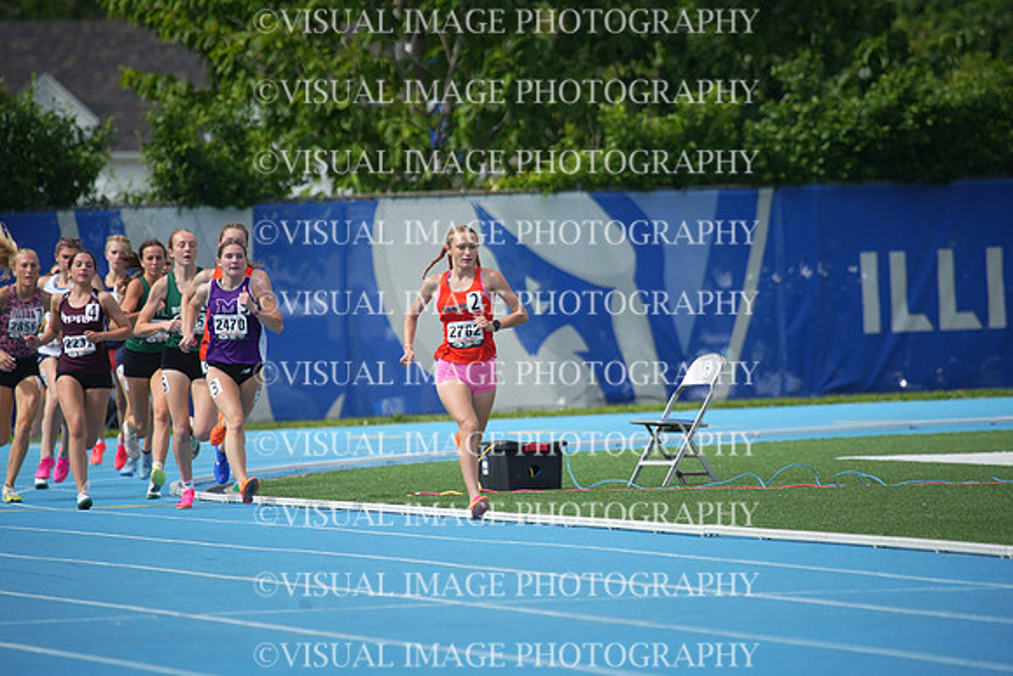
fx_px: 11258
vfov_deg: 3.4
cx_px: 506
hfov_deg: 5.2
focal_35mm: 400
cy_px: 338
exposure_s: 1/1250
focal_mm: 400
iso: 320
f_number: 5.6
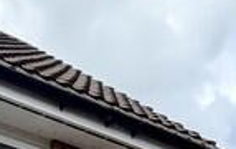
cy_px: 510
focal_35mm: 106
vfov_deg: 8.9
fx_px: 683
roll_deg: -1.2
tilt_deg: +0.8
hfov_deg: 19.6
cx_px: 96
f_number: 2.2
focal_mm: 2.22
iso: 25
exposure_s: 1/770
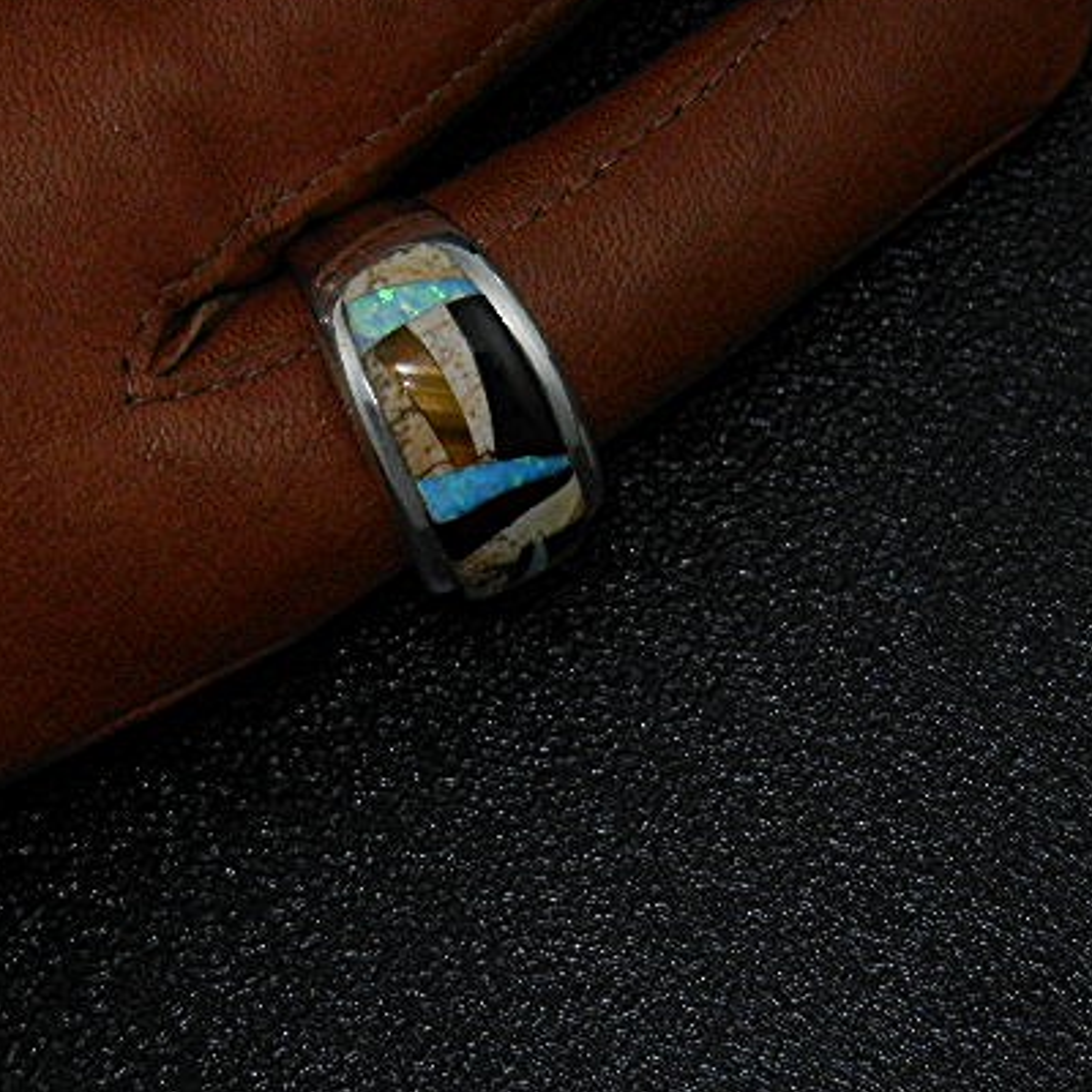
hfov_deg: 16.0
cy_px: 483
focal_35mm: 109
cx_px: 420
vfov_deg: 16.0
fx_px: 3890
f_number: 8.6
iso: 800
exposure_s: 1/30
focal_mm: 13.9
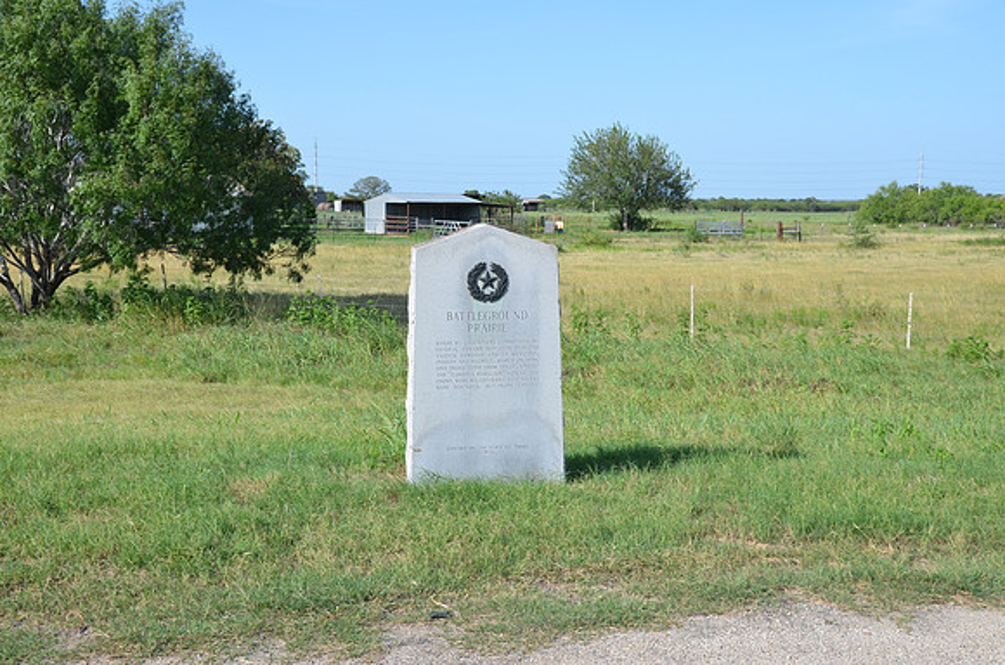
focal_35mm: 39
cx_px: 502
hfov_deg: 49.6
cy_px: 332
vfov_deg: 34.1
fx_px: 1086
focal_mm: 26
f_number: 8
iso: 125
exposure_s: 1/250
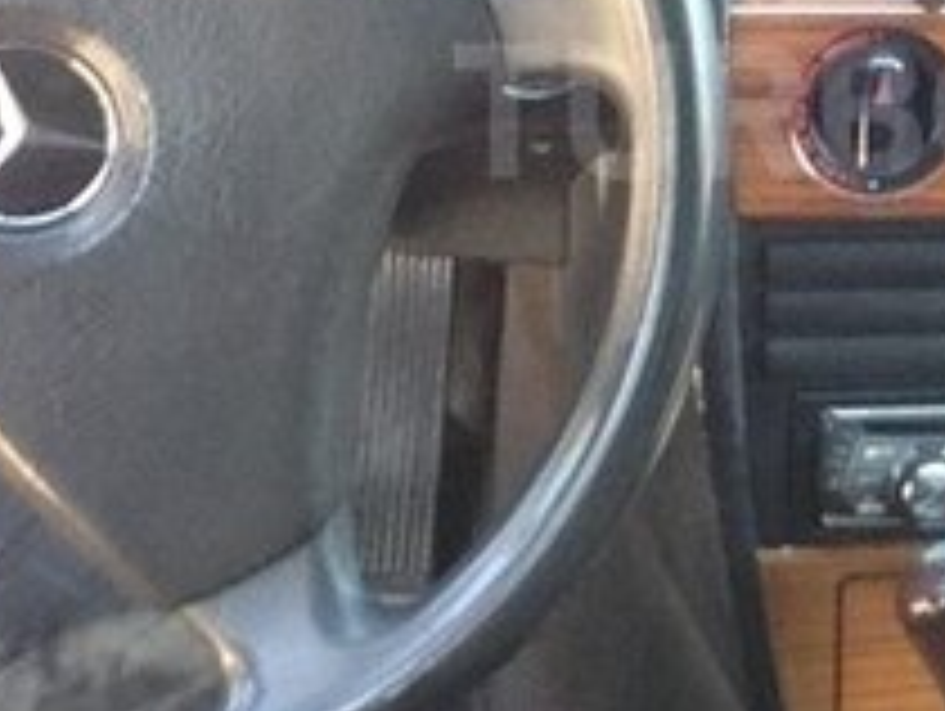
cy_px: 110
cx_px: 914
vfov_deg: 13.4
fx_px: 3006
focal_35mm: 110
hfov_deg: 17.5
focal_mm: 2.18
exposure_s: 1/30
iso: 50
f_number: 2.4
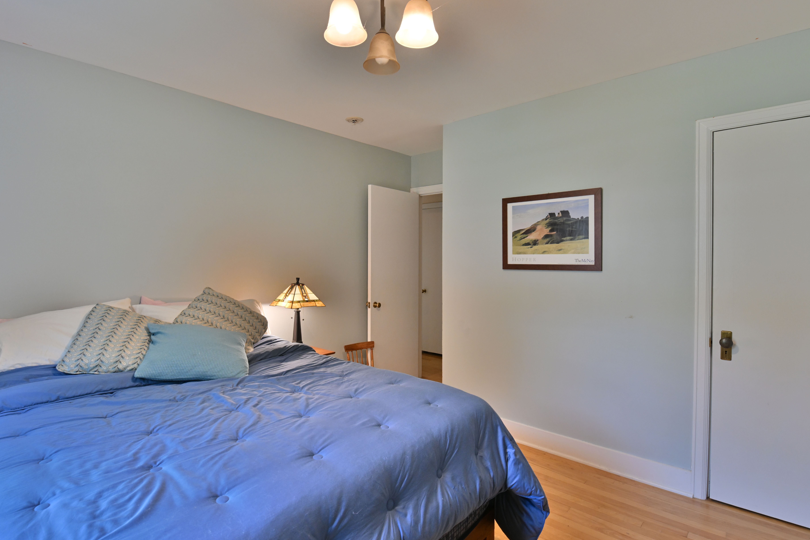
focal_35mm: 17
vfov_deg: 70.4
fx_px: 382
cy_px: 285
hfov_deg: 93.2
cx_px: 383
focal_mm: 15
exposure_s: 1/30
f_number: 8
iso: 1600
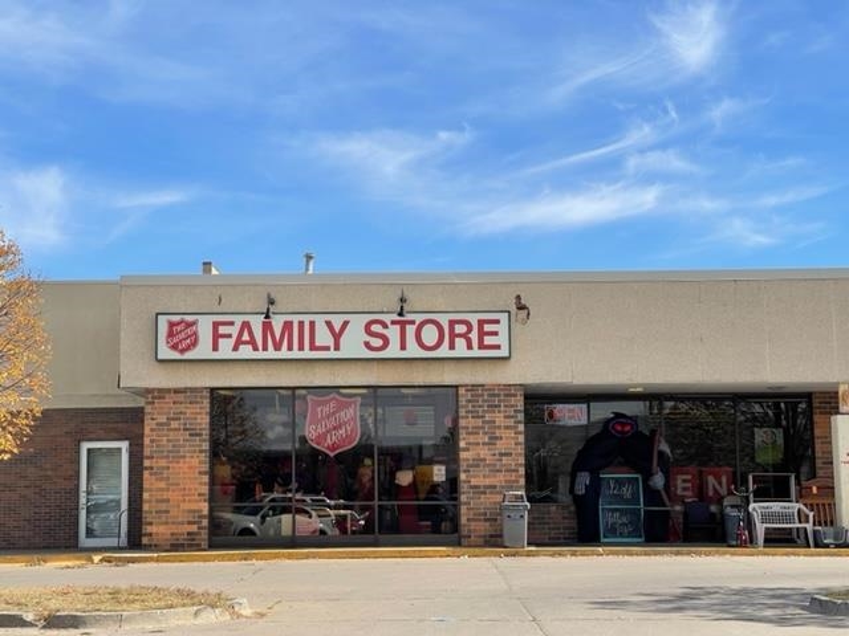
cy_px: 318
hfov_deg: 30.3
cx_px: 424
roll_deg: +1.8
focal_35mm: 64
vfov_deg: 22.9
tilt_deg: +5.8
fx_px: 1570
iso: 20
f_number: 2.2
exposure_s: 1/1393
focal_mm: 7.5
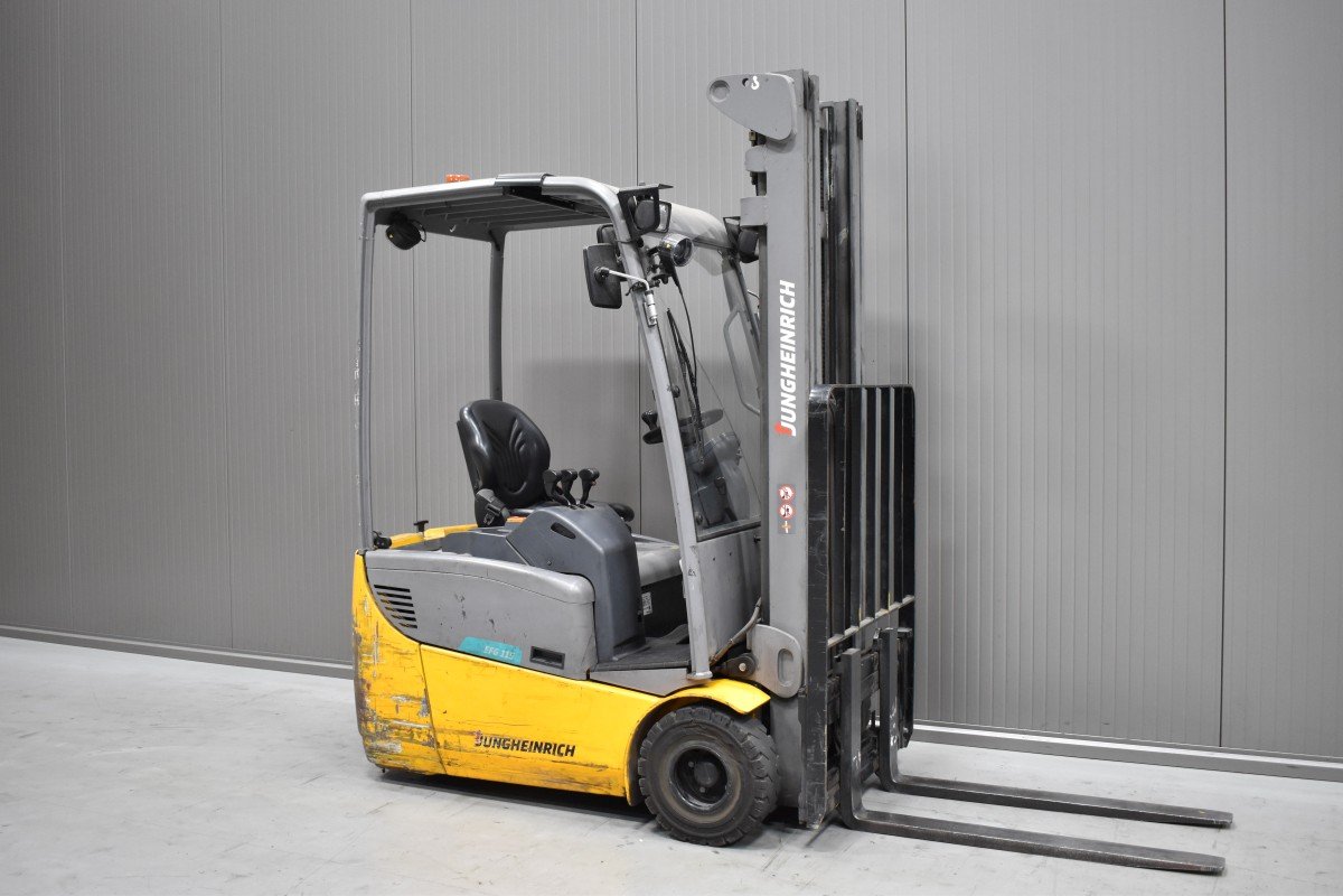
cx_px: 672
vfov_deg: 38.4
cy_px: 448
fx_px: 1287
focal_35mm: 34
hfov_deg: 55.1
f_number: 4
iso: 1250
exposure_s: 1/40
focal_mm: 23
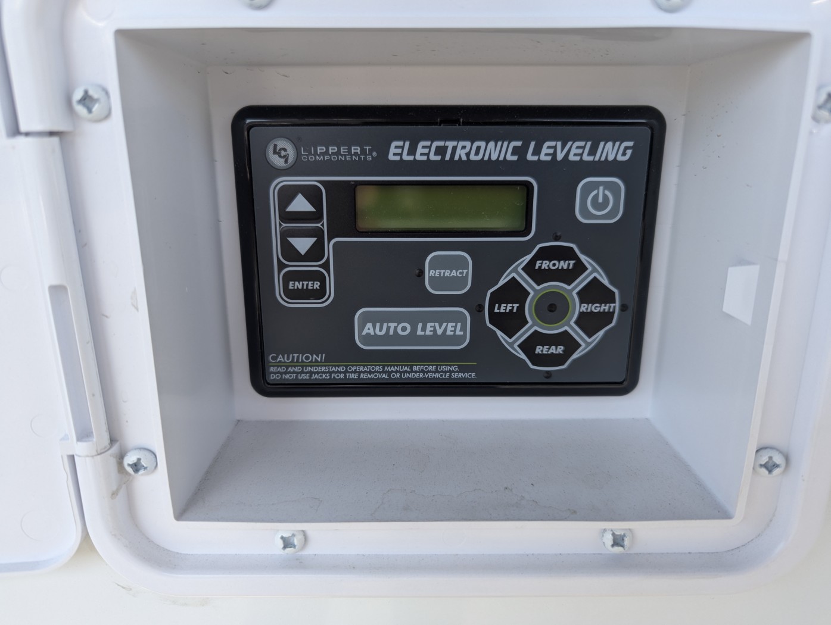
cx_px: 416
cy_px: 312
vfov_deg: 56.9
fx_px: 577
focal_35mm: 24
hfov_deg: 71.5
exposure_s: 1/394
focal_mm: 6.81
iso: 44
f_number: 1.85
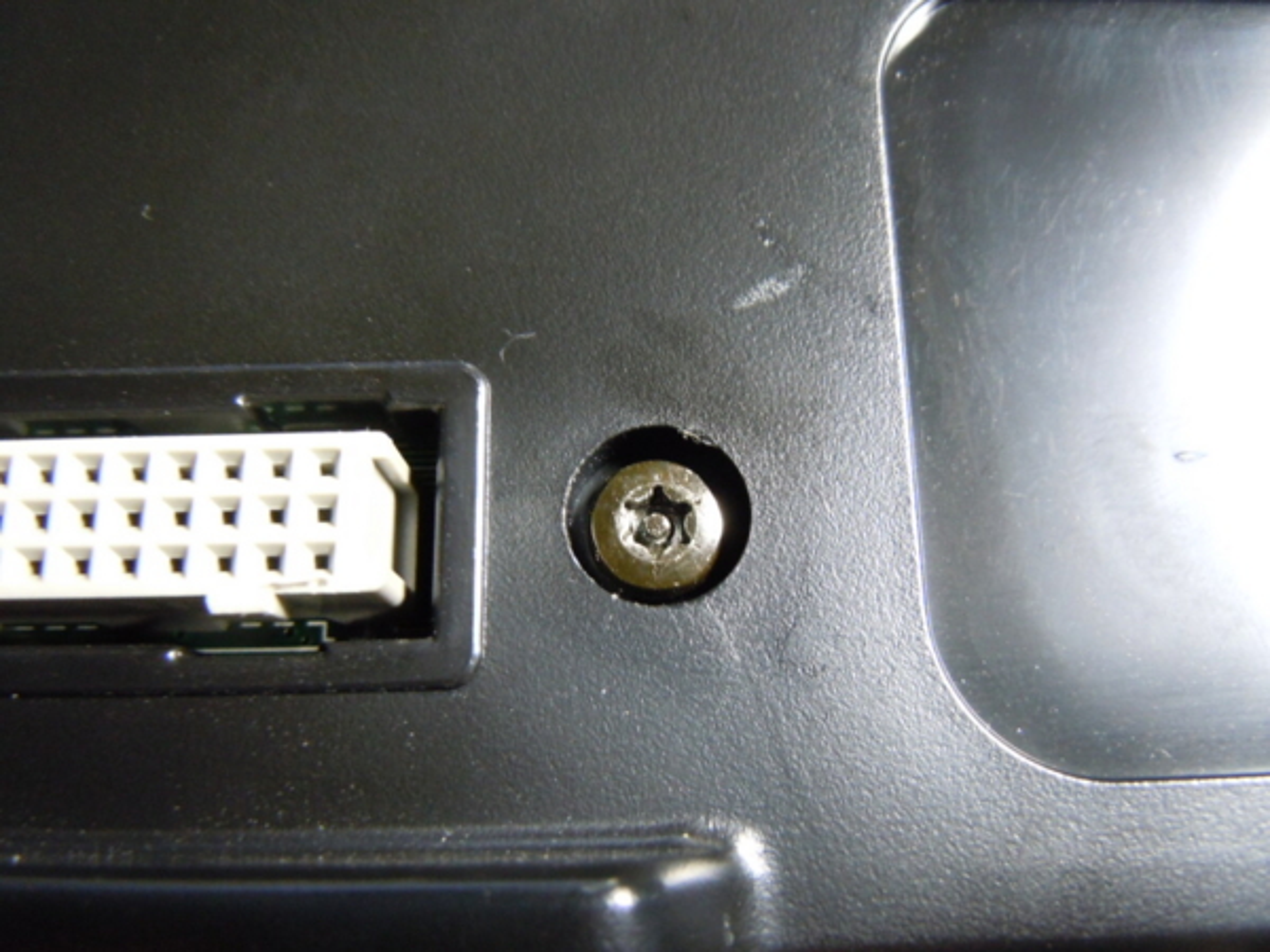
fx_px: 1101
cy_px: 476
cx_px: 635
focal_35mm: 30
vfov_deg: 46.8
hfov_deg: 60.0
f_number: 3.5
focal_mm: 5.4
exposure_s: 1/4
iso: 400
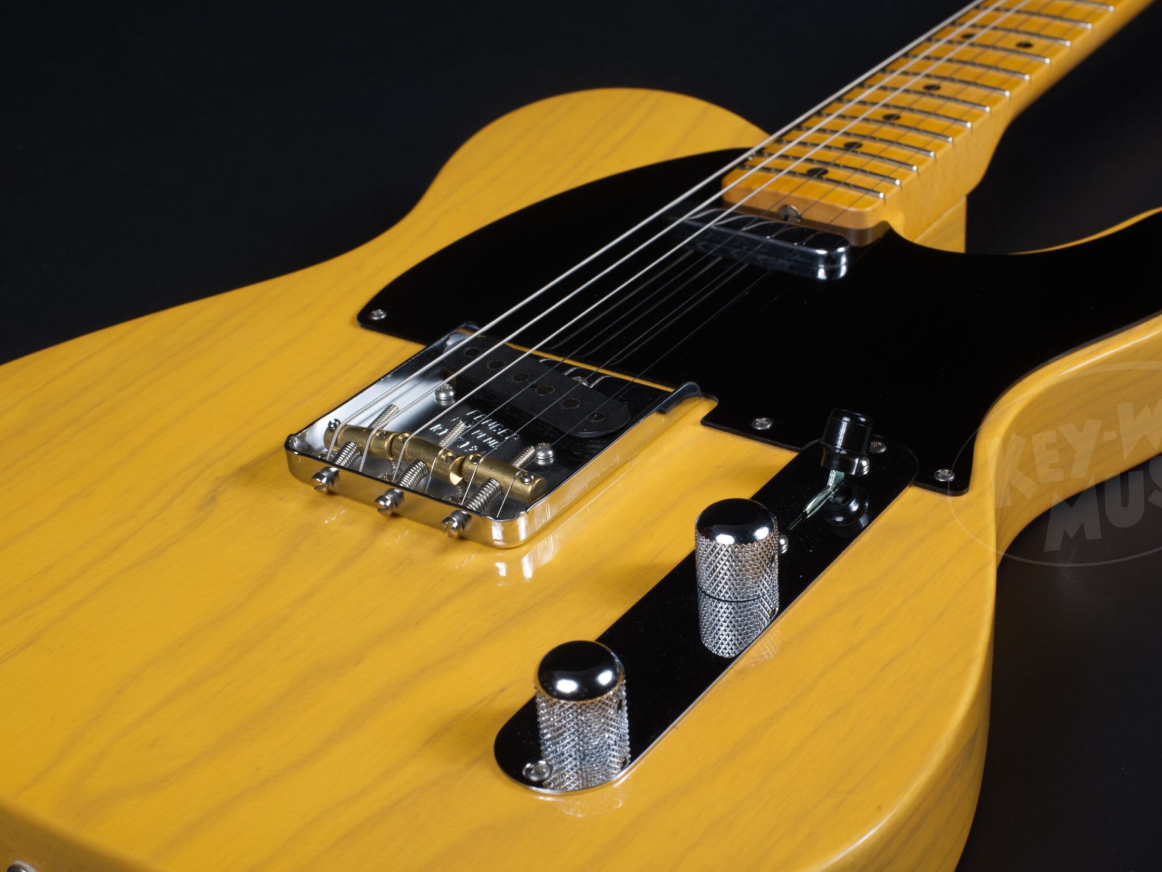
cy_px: 436
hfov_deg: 34.9
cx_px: 631
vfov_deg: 26.6
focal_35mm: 55
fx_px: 1847
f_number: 16
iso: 100
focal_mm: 50
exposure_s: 1/125
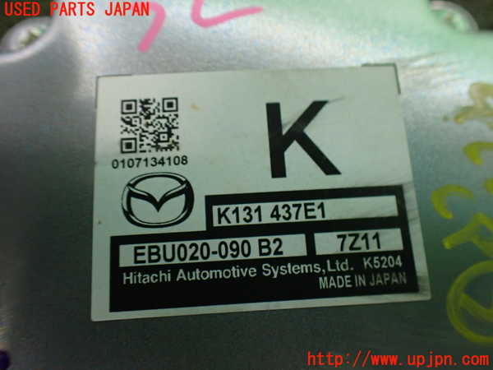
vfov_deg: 46.8
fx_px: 427
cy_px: 185
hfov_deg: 60.0
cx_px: 246
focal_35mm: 30
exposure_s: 1/125
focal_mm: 5.4
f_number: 2.3
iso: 800
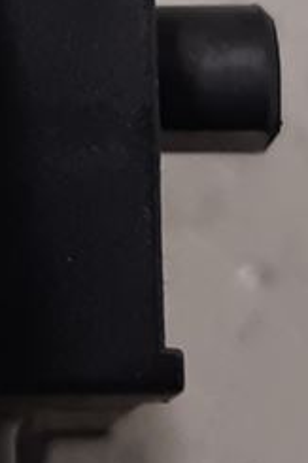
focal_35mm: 226
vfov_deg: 9.1
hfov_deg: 6.0
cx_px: -249
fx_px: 2904
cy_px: 111
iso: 100
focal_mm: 3.93
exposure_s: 1/50
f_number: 1.7
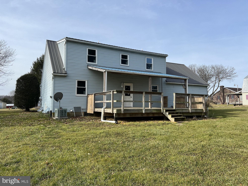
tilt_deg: +3.3
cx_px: 124
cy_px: 93
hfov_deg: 67.3
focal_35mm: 26
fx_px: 186
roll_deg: -0.2
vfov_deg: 53.1
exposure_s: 1/3165
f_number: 1.5
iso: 50
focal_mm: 5.7
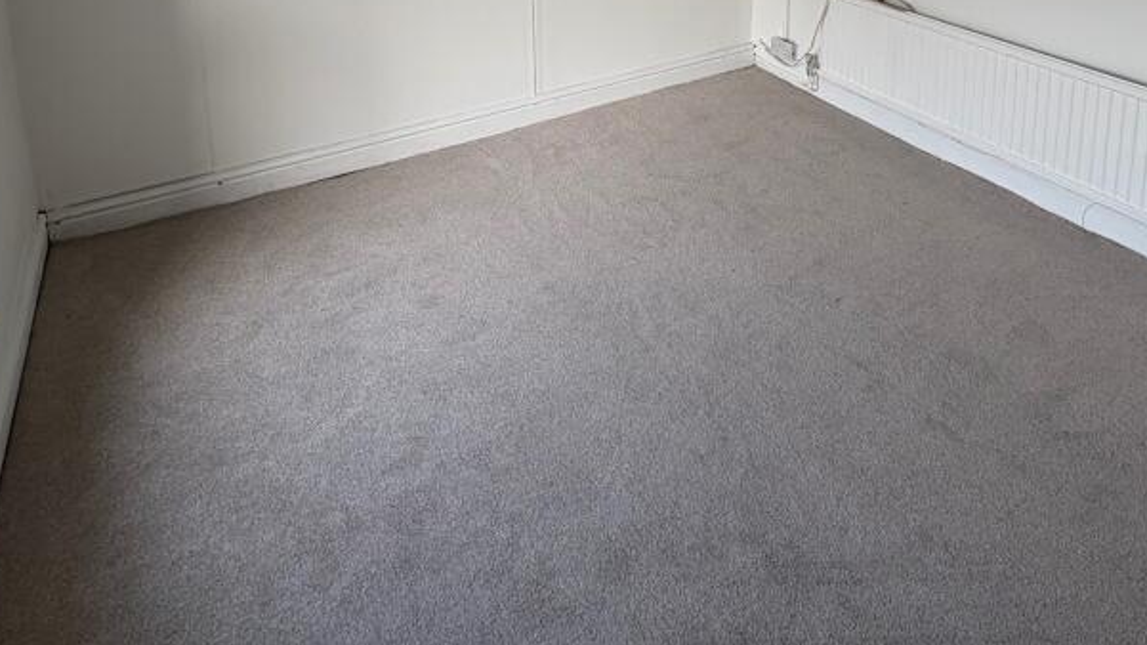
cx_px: 674
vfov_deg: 36.6
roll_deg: -0.1
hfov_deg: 71.3
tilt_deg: -9.3
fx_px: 791
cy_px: -86
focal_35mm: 26
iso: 50
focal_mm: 2.22
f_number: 2.2
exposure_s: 1/99
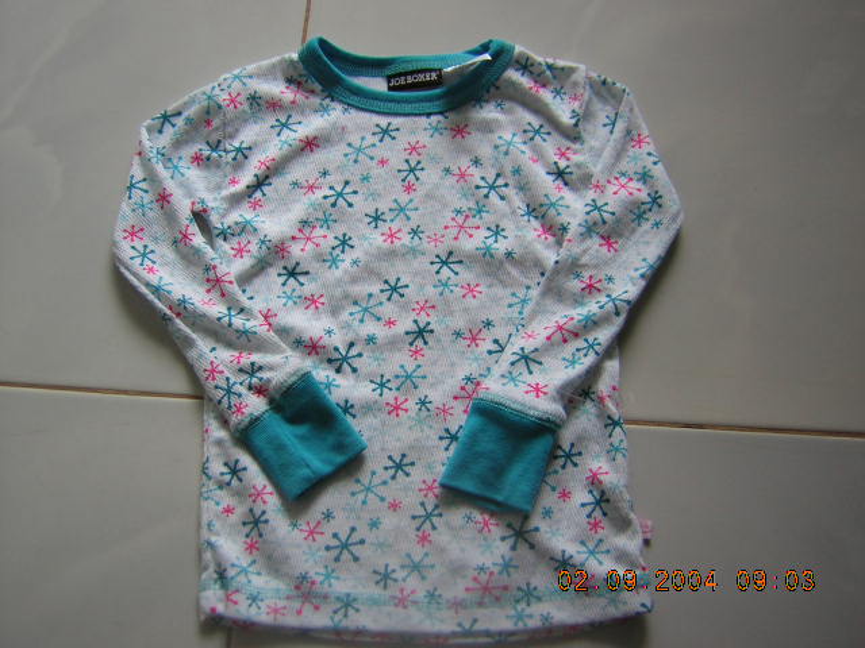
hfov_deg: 51.4
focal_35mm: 36
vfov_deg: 39.7
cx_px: 432
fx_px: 900
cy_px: 324
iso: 50
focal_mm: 4.7
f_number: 2.6
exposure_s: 1/88.8
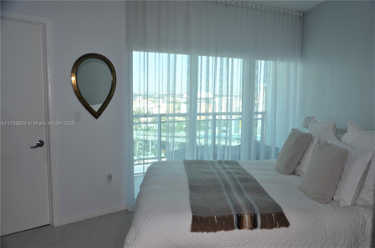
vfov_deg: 41.5
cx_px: 188
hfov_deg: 59.6
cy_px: 124
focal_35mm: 32
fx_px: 327
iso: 110
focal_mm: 21
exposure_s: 1/200
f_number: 3.8
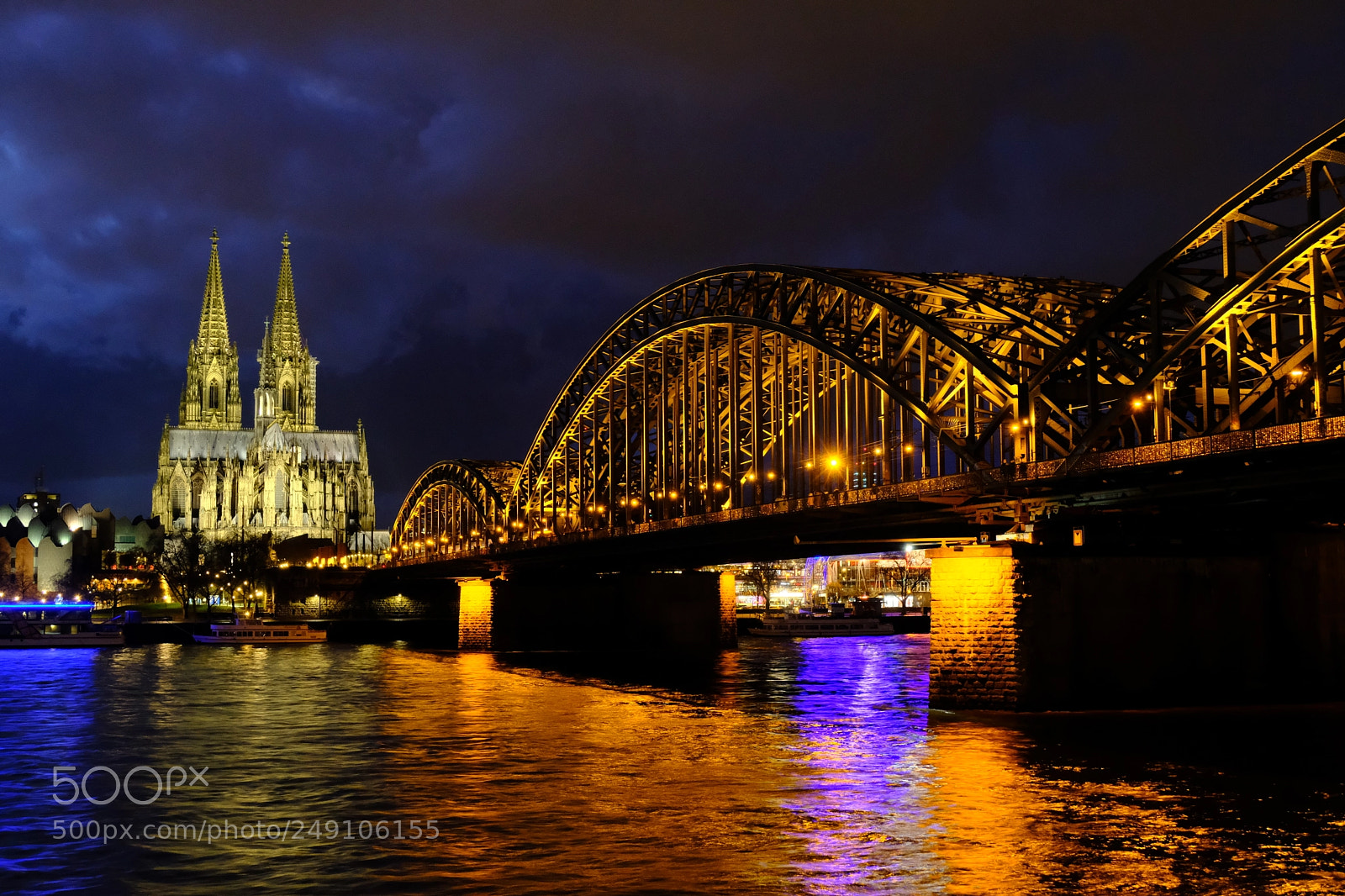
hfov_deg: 44.5
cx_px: 672
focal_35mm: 44
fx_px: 1643
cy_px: 448
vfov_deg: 30.5
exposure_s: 1/2
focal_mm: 29.5
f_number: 6.4
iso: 3200
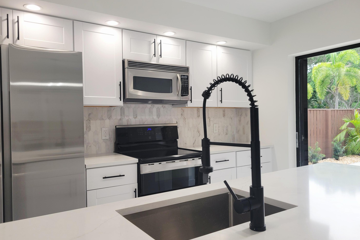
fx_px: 280
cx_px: 184
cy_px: 121
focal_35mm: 28
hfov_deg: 65.5
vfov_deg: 46.4
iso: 50
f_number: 1.8
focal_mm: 5.4
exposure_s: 1/120
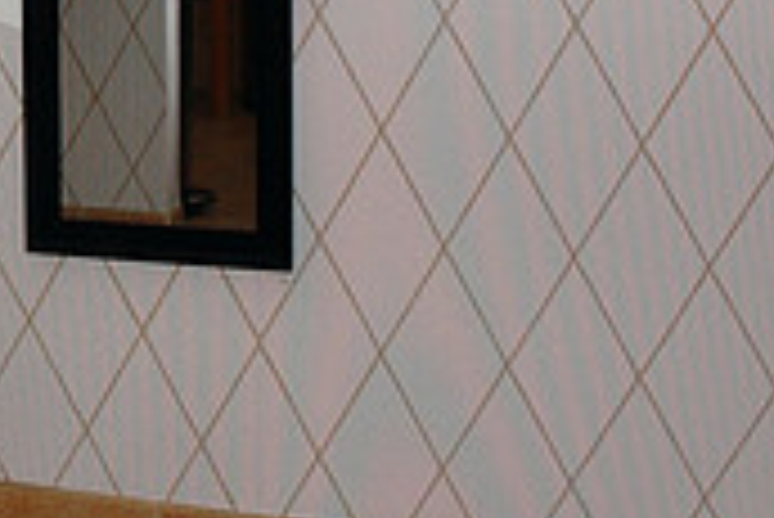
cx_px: -189
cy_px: -203
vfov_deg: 14.3
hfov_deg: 20.7
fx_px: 1958
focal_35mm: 91
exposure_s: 1/125
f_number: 8
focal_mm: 18
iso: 200
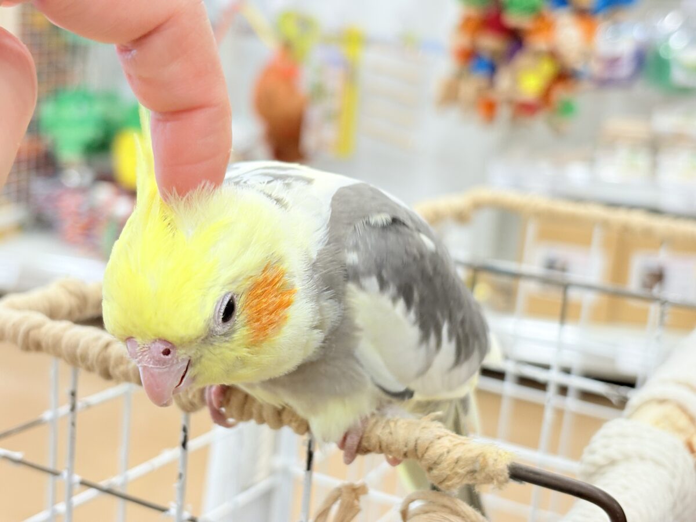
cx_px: 348
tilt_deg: -10.6
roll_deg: -4.5
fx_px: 1046
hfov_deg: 36.8
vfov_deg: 28.0
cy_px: 261
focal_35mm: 52
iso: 50
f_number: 1.6
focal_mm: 5.96
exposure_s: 1/50
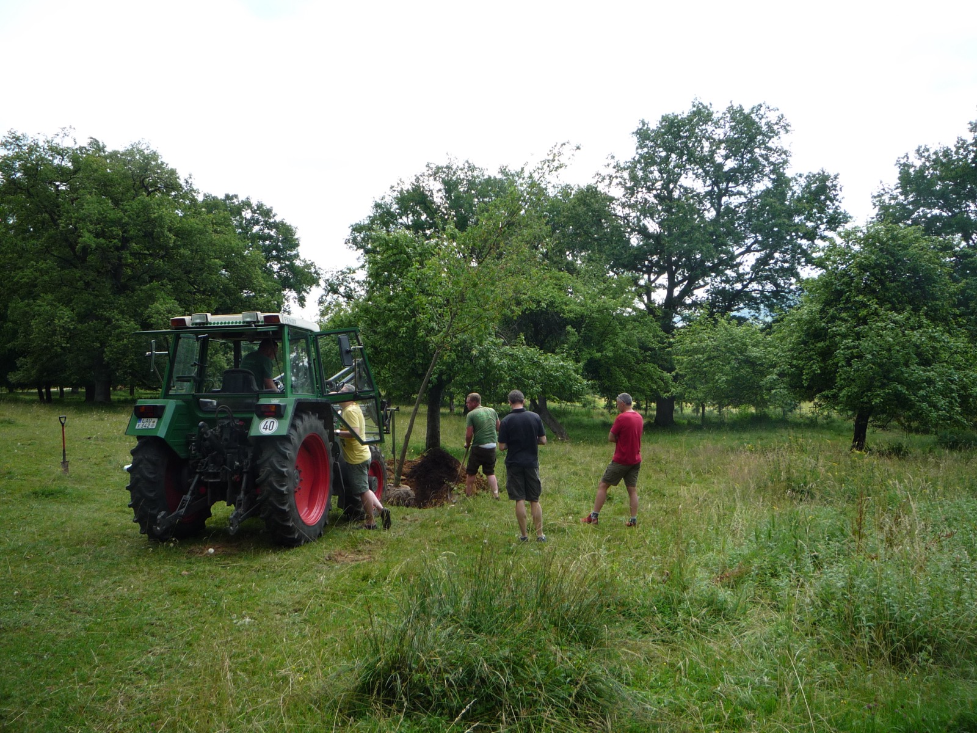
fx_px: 847
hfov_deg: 60.0
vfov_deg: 46.8
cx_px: 488
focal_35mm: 30
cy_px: 366
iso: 100
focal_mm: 5.2
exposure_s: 1/250
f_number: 4
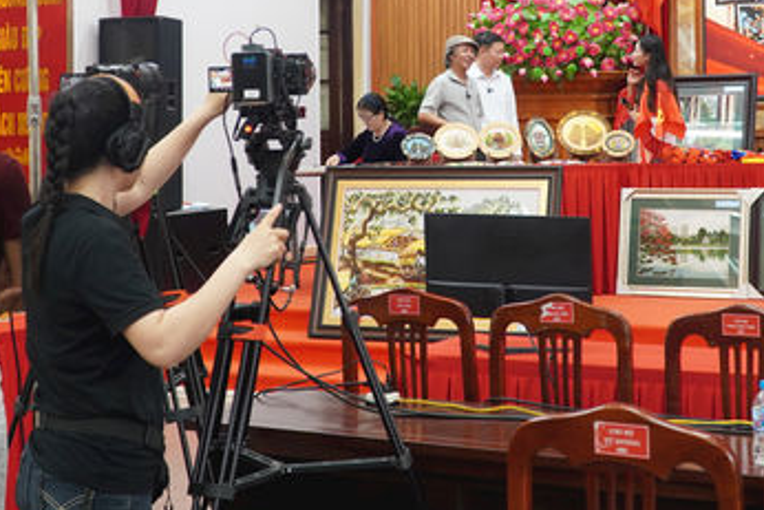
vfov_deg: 24.9
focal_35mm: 54
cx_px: 442
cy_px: 121
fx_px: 1142
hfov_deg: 36.9
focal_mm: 23
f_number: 4
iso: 640
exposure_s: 1/60
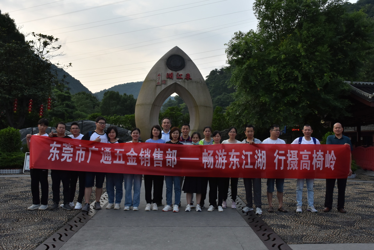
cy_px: 125
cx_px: 187
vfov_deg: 34.2
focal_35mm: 39
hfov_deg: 49.6
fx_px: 405
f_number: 8
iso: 500
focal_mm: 26
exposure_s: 1/500
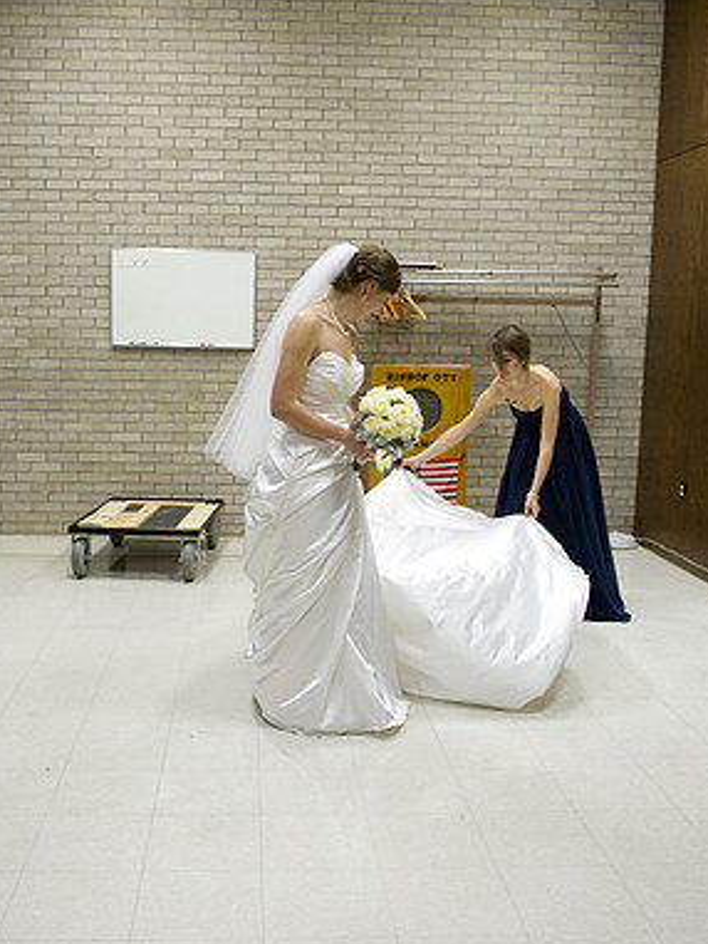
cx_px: 295
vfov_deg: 49.0
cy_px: 471
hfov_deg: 37.6
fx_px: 1036
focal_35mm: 38
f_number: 3.2
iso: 1250
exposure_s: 1/60
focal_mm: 26
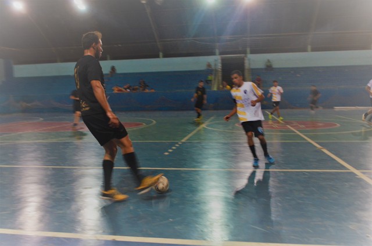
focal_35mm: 33
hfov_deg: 57.3
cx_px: 186
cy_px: 123
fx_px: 340
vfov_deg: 39.8
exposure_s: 1/50
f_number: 5
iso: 800
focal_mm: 22
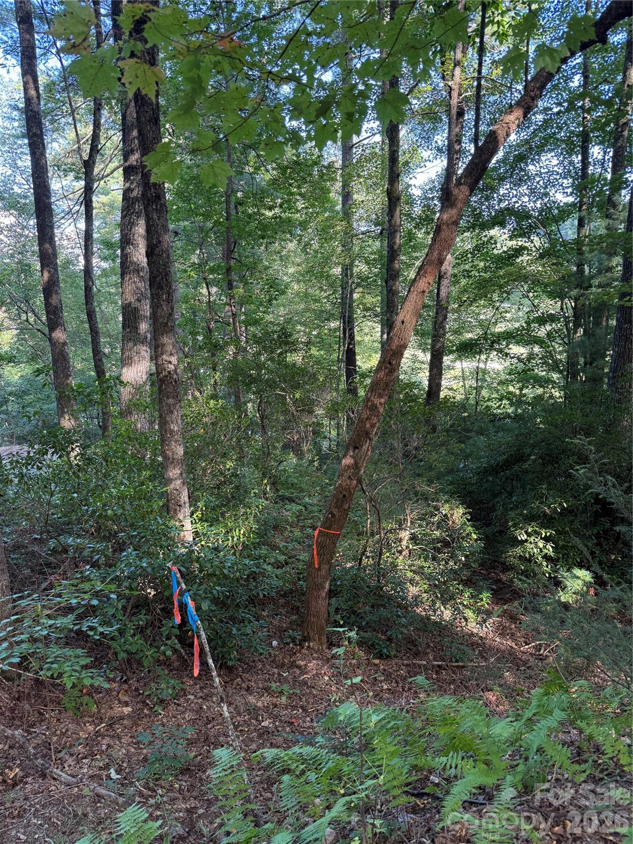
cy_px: 422
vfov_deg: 71.6
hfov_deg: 56.8
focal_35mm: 24
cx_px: 316
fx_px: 585
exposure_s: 1/121
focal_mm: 6.76
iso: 200
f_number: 1.78
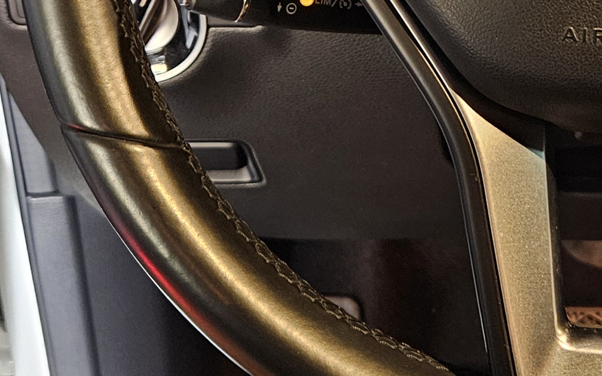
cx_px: 491
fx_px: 1296
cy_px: -92
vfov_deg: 15.8
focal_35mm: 79
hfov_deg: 25.6
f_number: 1.8
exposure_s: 1/24
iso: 640
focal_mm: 5.4
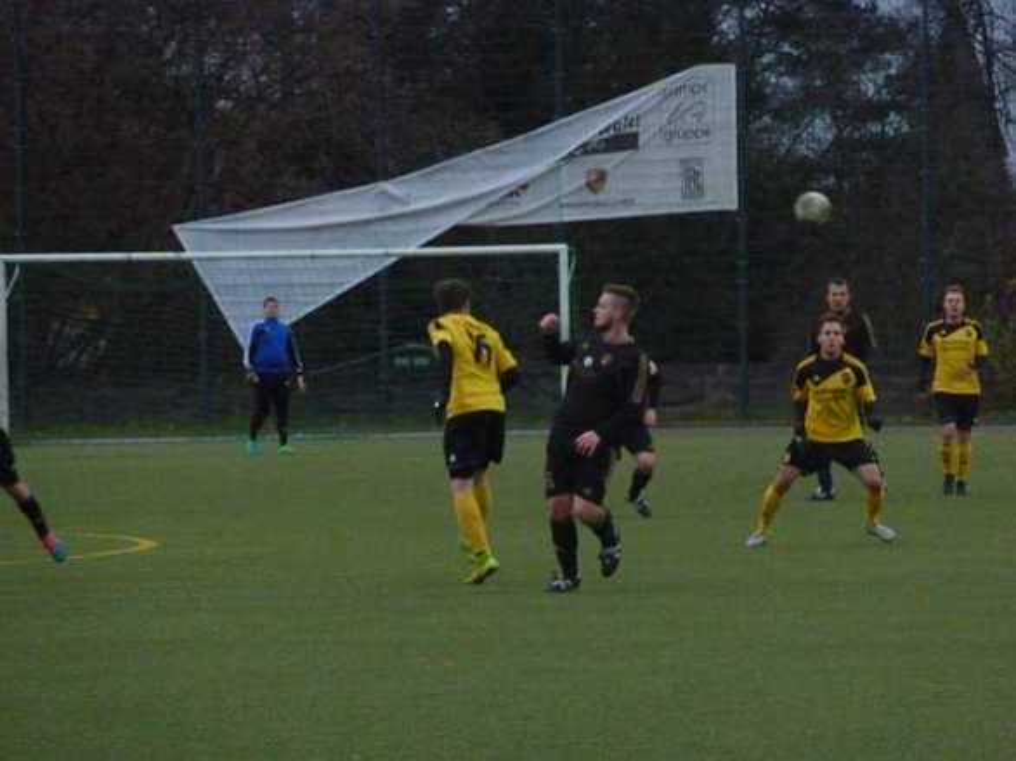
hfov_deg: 6.6
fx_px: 8802
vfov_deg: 5.0
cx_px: 508
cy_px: 380
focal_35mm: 300
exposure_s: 1/125
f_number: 4.9
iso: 1000
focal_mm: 49.2
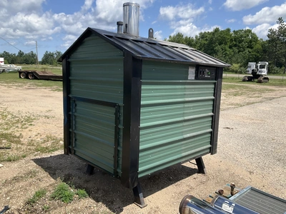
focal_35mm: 29
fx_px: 240
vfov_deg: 48.2
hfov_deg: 61.7
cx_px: 143
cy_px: 107
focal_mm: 3
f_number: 1.8
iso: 25
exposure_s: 1/1786
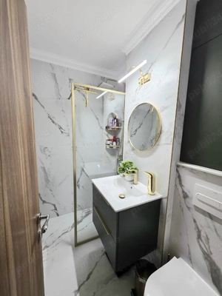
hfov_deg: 89.9
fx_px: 111
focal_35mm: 13
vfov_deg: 106.2
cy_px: 148
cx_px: 111
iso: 160
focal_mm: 2.2
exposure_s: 1/60.2
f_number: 1.9
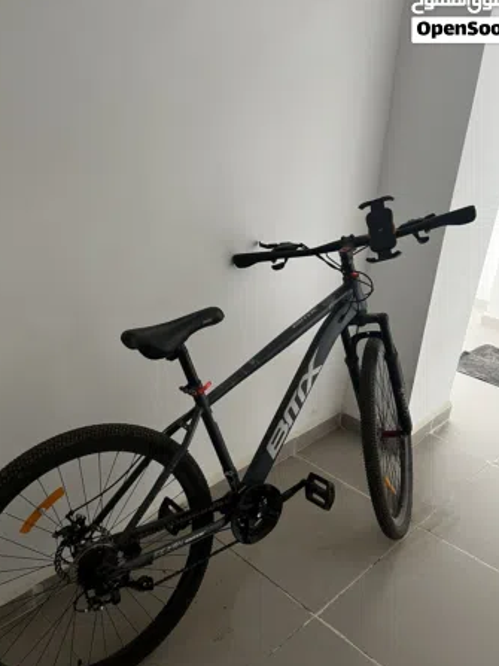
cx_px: 228
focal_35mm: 31
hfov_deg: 45.4
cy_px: 381
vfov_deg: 58.1
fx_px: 596
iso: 320
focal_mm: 5.1
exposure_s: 1/60
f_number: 1.6
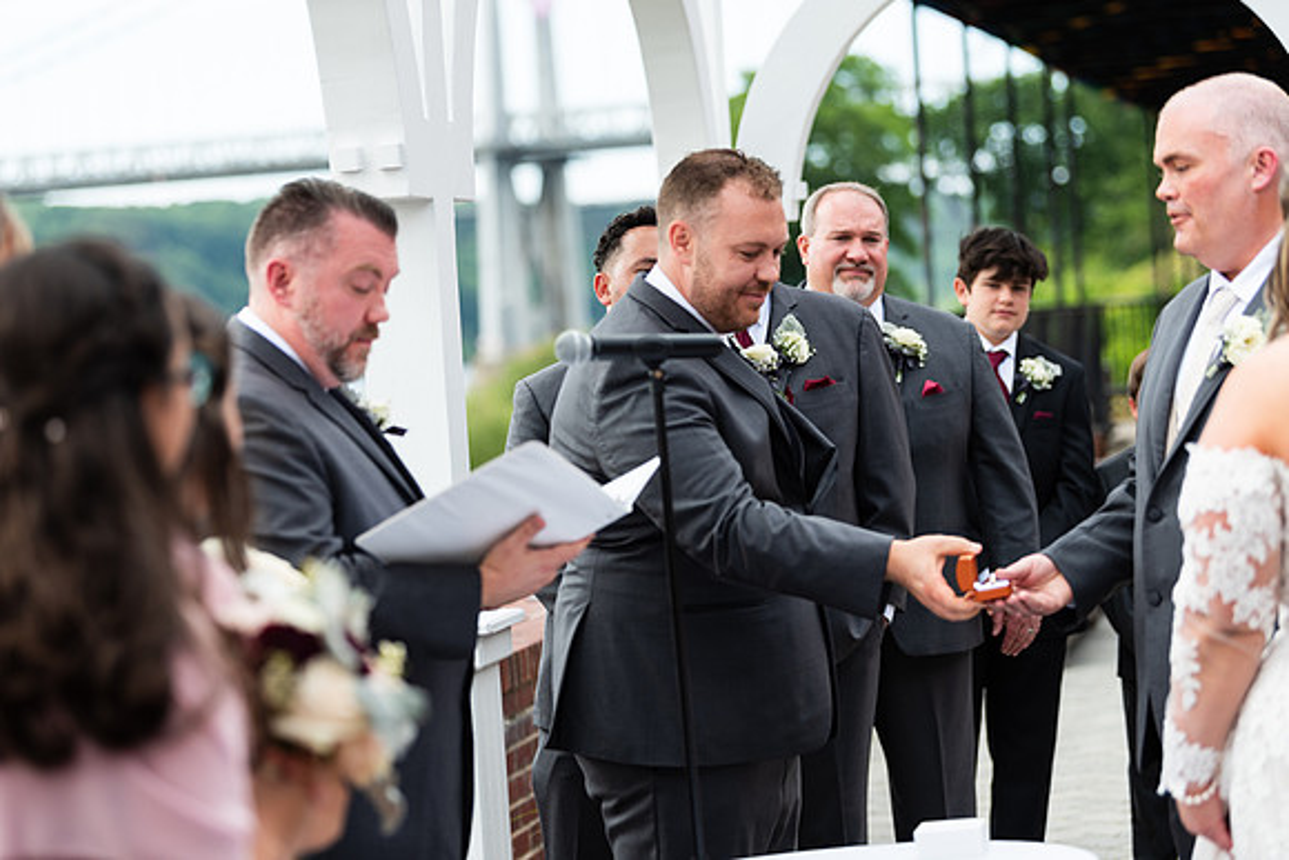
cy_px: 430
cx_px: 644
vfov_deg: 13.4
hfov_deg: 20.0
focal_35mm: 102
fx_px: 3653
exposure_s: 1/400
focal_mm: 102
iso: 64
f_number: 2.8
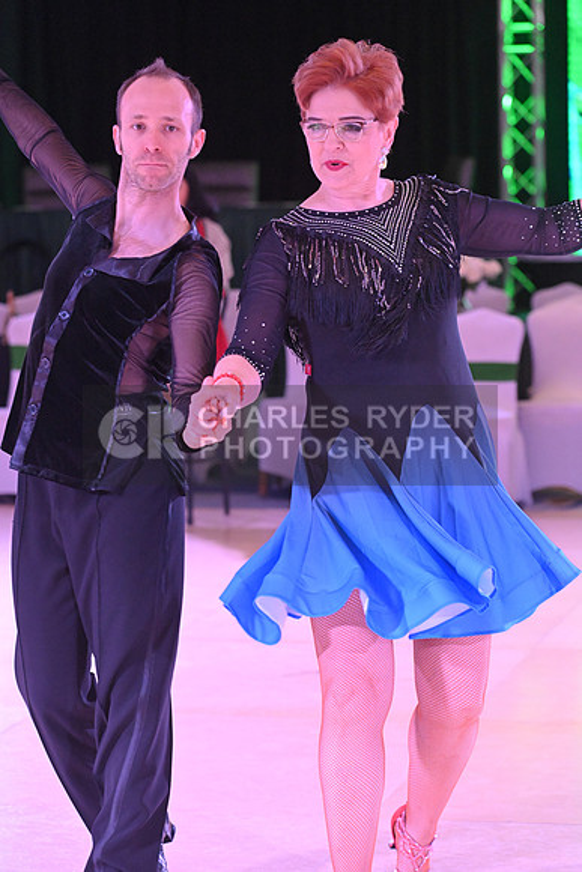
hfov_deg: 12.5
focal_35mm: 110
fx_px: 2666
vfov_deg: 18.6
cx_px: 291
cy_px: 436
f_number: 5
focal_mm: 110
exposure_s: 1/400
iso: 5000
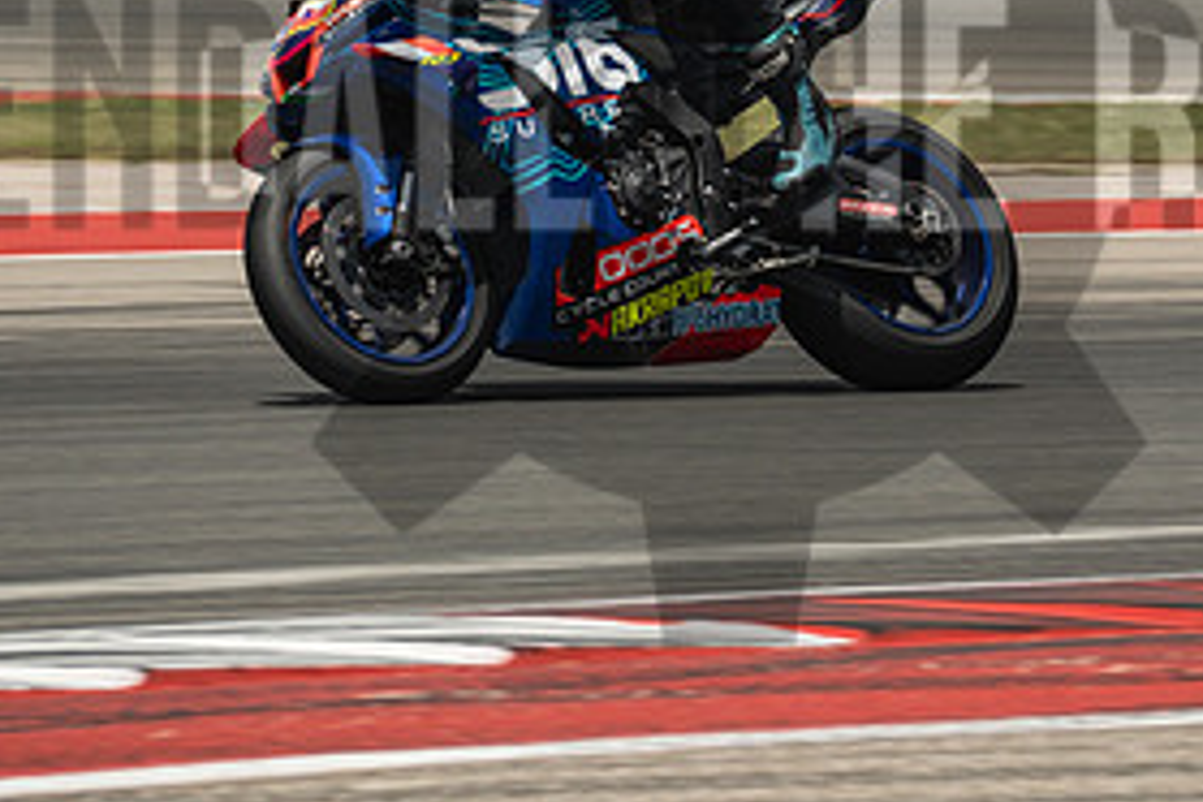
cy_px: 119
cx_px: 729
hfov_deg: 3.6
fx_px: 19079
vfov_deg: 2.4
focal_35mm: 571
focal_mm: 183.1
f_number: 8
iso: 160
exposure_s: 1/400
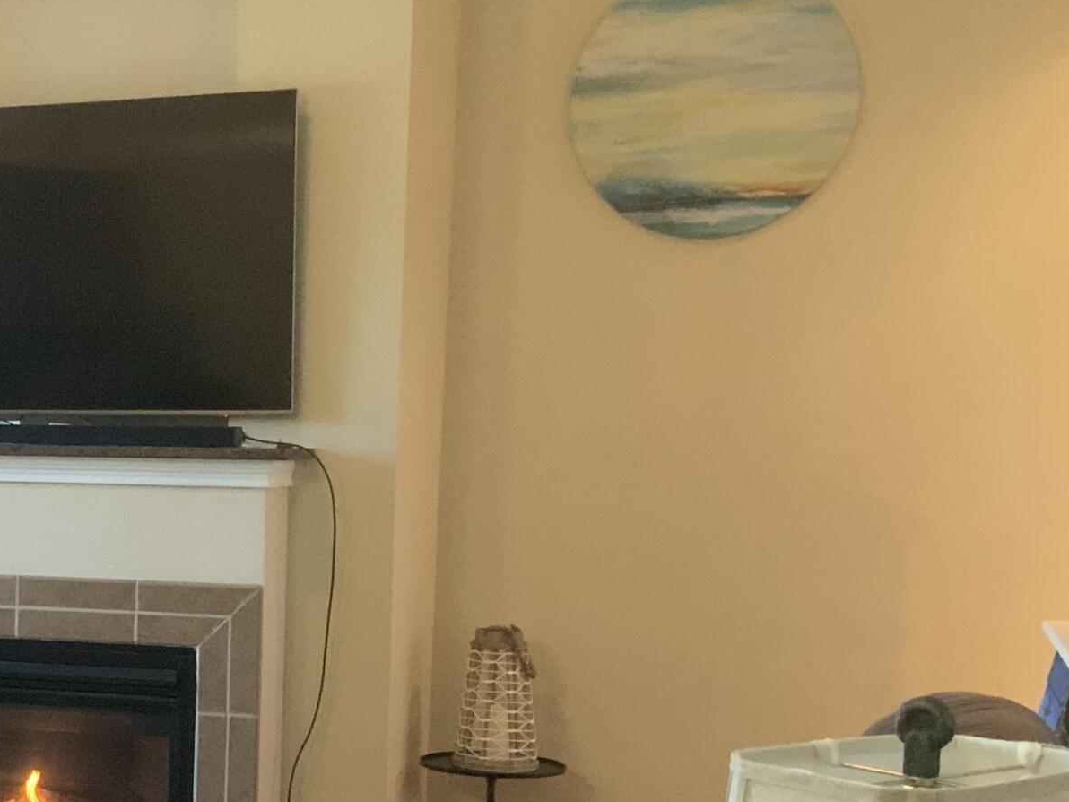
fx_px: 2254
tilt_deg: -4.3
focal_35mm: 73
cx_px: -59
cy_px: 638
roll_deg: -0.3
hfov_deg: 25.1
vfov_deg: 20.0
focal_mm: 3
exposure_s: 1/60
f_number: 1.8
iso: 250
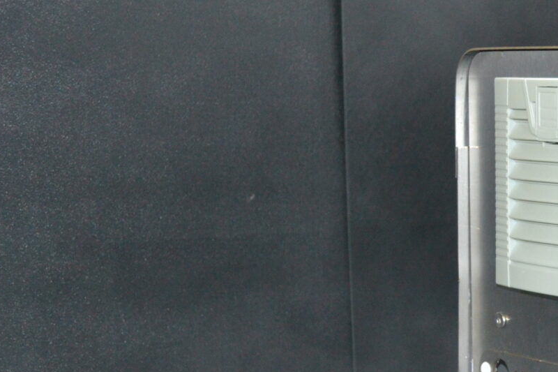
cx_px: 830
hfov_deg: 18.8
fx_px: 1488
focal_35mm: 96
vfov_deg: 14.2
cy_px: 255
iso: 800
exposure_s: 1/30
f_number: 3.8
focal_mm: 20
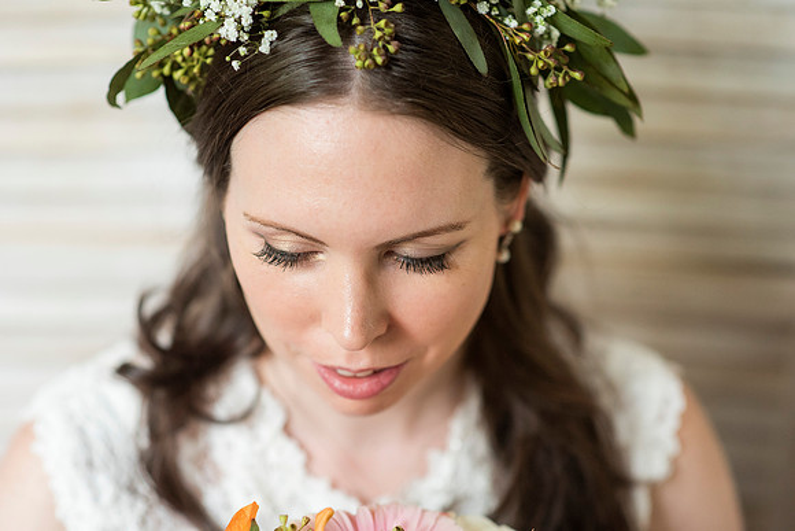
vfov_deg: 16.1
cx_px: 398
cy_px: 266
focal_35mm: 85
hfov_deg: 23.9
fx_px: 1877
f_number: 2.5
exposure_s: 1/500
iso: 1600
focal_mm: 85
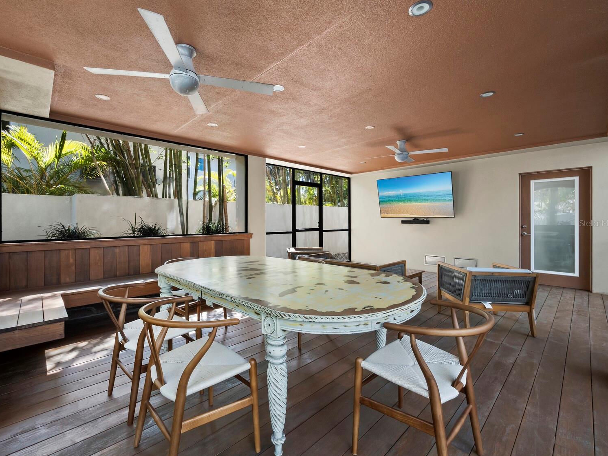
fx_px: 263
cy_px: 223
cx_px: 292
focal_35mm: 15
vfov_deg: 81.7
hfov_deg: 98.1
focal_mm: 7
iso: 400
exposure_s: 1/5
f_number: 11
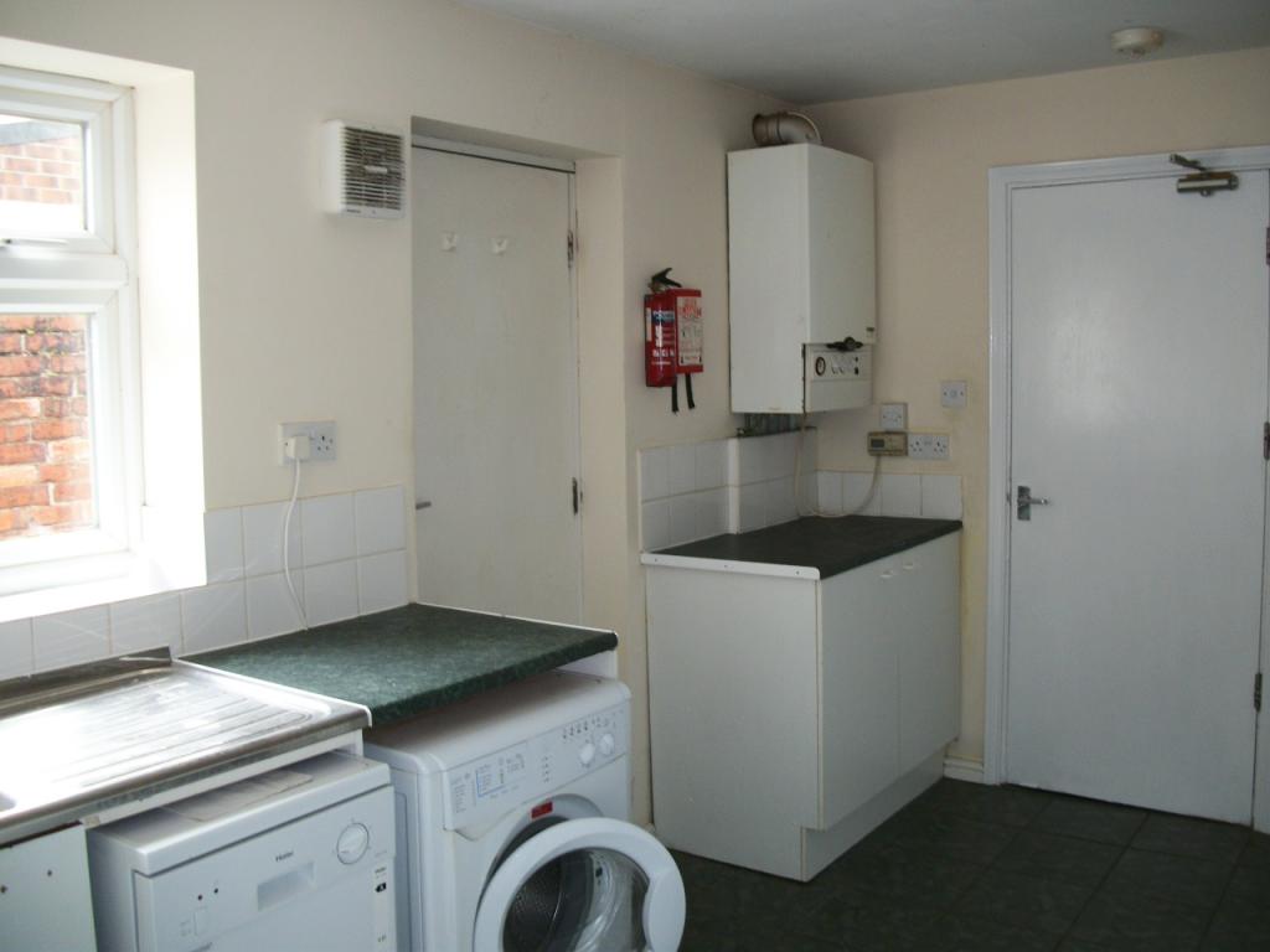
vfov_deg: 44.2
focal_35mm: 32
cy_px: 476
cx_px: 635
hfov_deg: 56.8
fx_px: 1174
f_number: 2.9
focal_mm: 5.7
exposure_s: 1/30
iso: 80
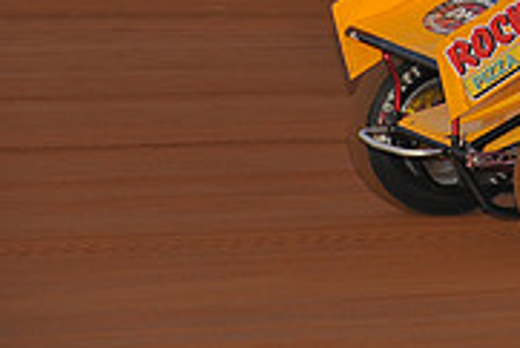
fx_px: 5551
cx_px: 830
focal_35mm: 384
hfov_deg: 5.3
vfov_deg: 3.6
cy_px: -129
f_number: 6.3
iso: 640
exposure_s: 1/250
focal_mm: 120
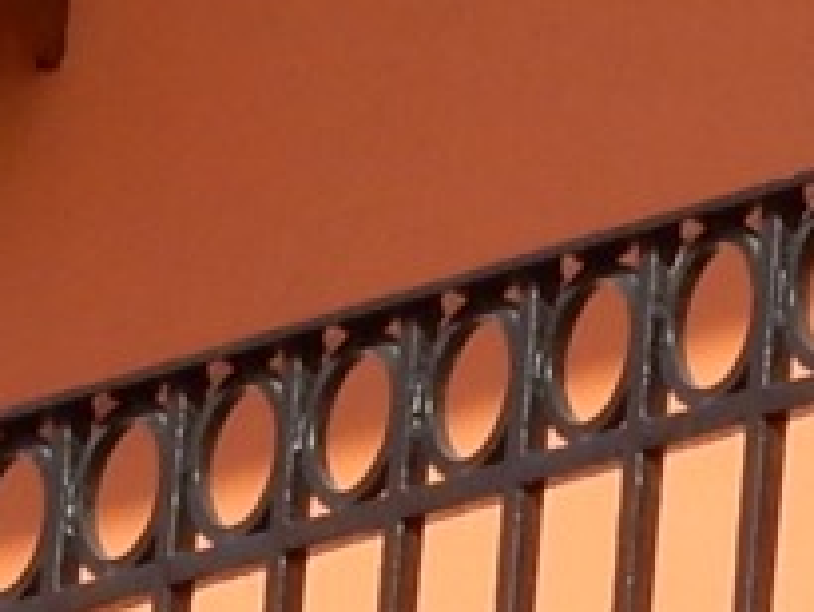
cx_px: -413
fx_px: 31882
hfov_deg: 1.5
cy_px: 493
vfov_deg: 1.1
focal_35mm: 1355
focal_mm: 34.5
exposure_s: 1/200
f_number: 8
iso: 125
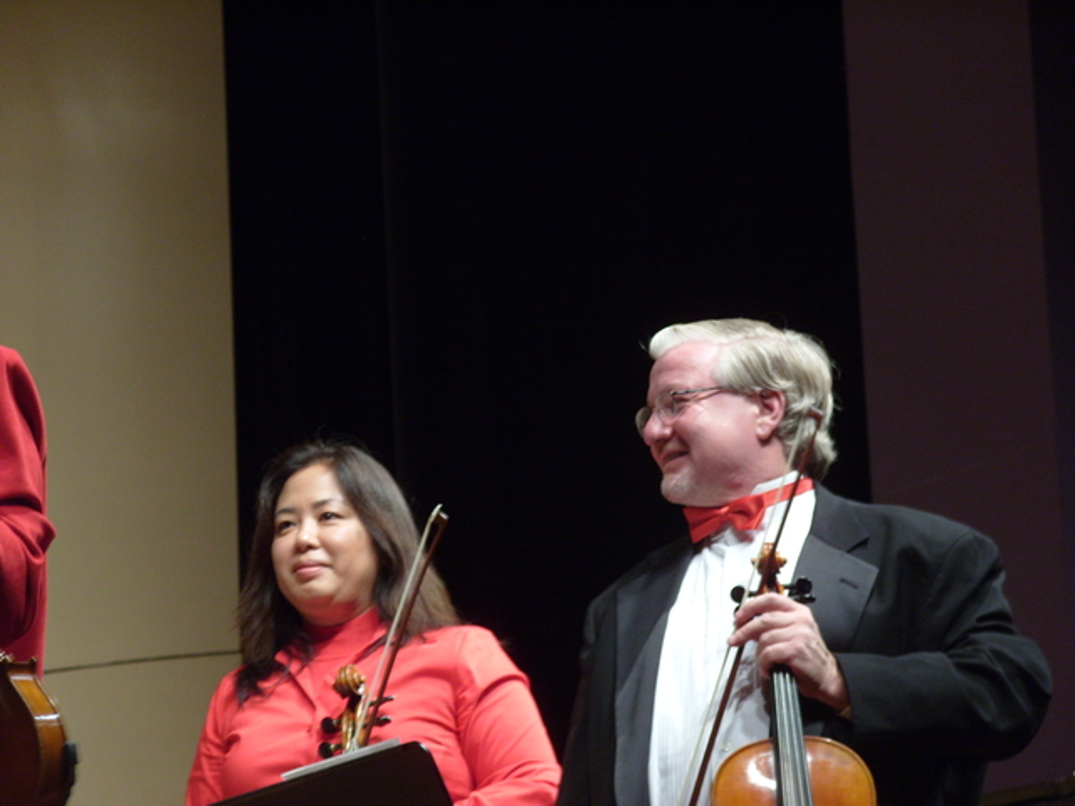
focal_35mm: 128
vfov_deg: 11.6
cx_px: 538
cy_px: 403
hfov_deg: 15.4
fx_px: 3975
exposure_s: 1/20
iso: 200
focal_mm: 28.5
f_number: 3.9
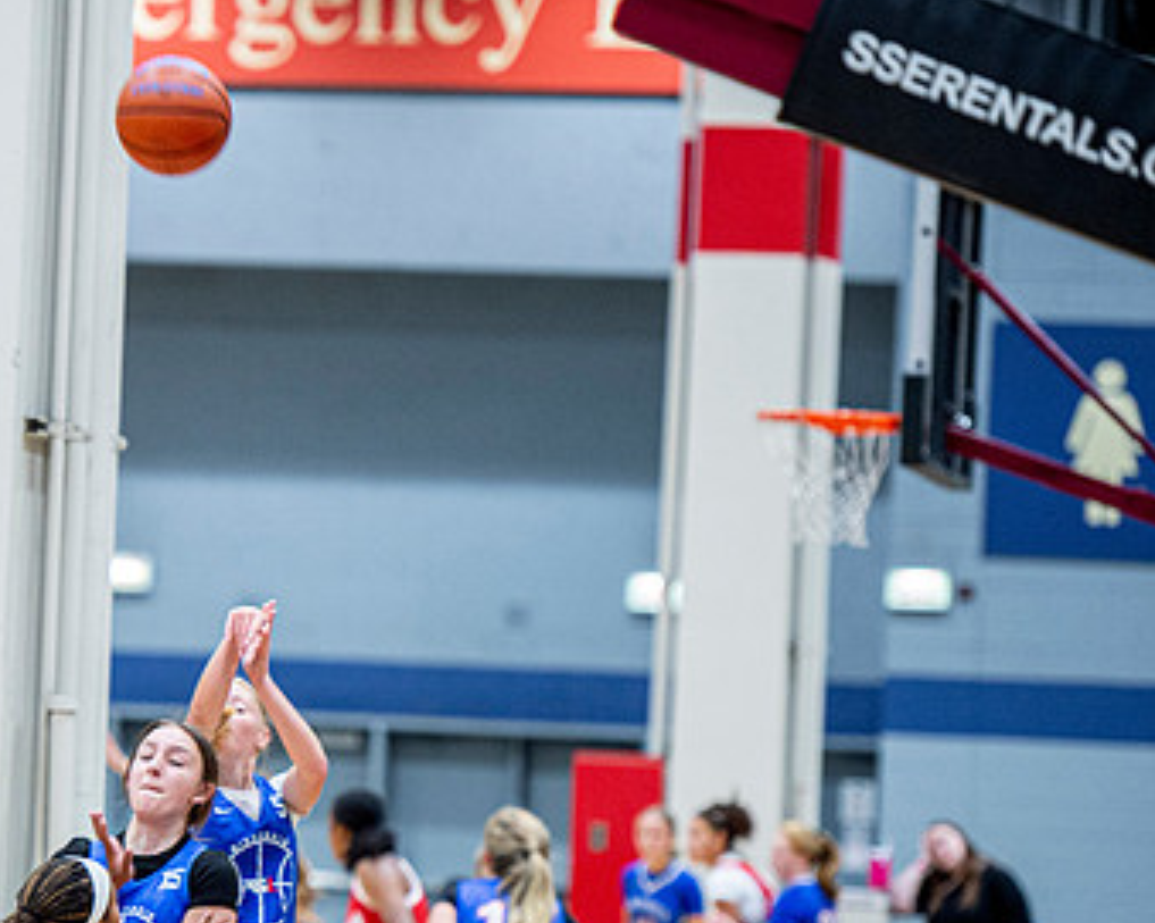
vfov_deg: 6.6
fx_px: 7962
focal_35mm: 233
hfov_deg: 8.3
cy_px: 616
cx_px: 245
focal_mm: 145
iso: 2000
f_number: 2.8
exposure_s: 1/400
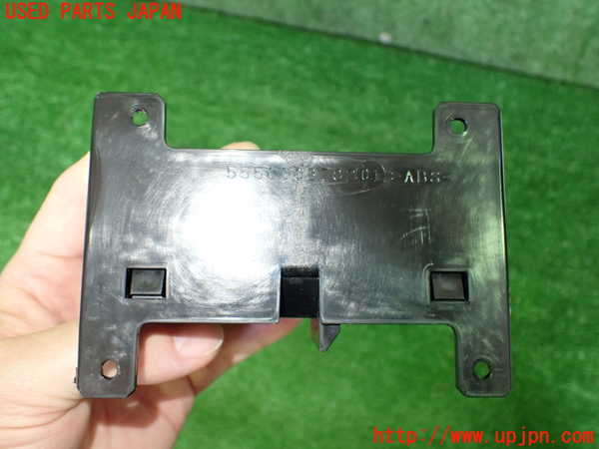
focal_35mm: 30
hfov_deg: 60.0
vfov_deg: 46.8
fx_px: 519
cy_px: 224
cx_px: 300
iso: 800
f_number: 2.3
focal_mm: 5.4
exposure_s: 1/50
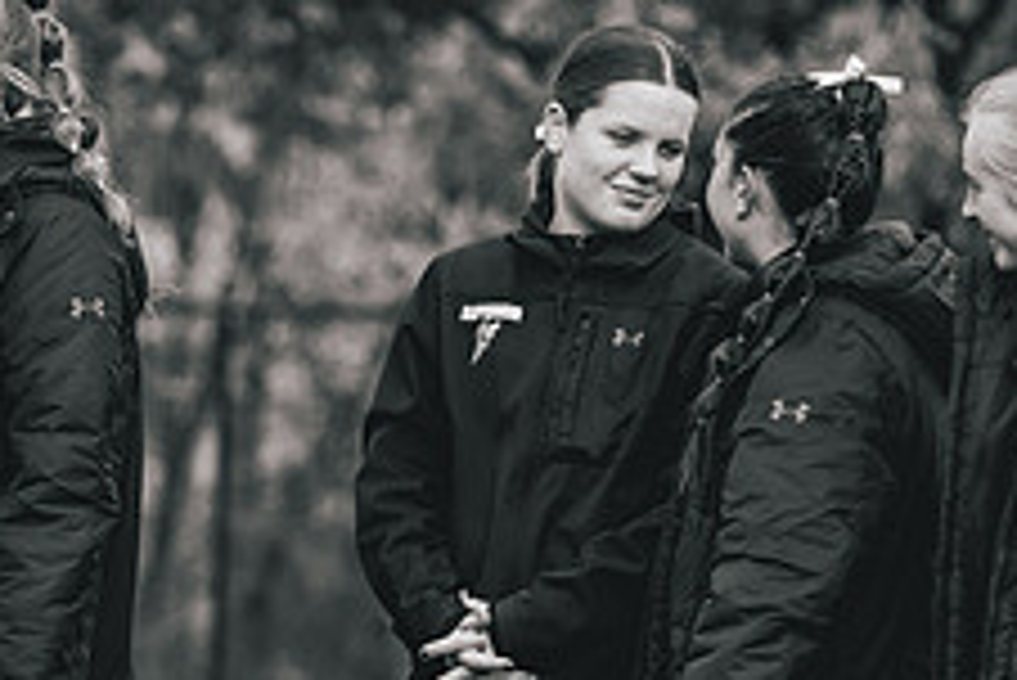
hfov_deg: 3.2
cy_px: 475
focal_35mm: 644
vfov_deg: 2.1
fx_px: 18204
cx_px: 148
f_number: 6.3
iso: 800
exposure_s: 1/1000
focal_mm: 250
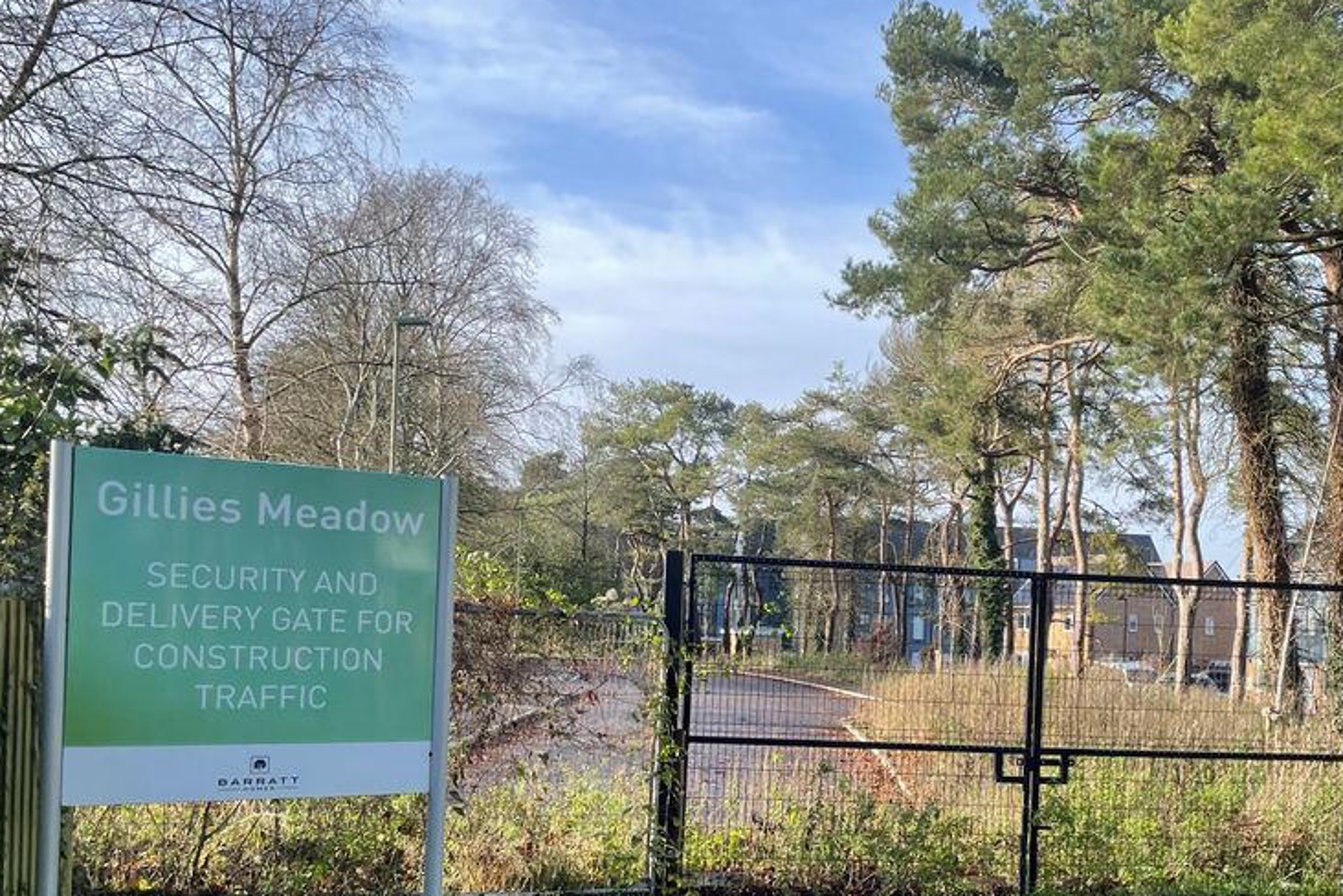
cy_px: 649
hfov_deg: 46.1
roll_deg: -2.8
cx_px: 967
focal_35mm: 41
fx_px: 1529
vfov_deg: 32.1
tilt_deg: -1.2
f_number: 1.6
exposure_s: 1/855
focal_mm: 4.2
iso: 32
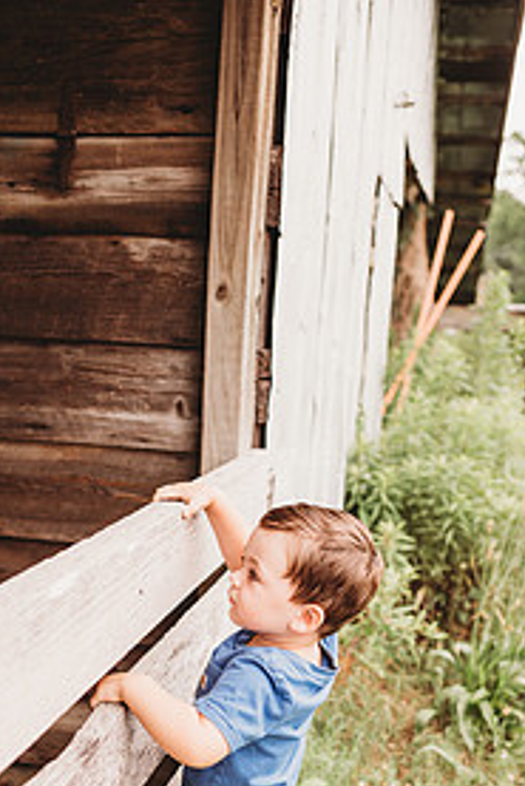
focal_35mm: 39
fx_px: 852
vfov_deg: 47.3
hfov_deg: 34.2
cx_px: 258
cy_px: 610
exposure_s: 1/640
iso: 100
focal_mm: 24
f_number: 2.2
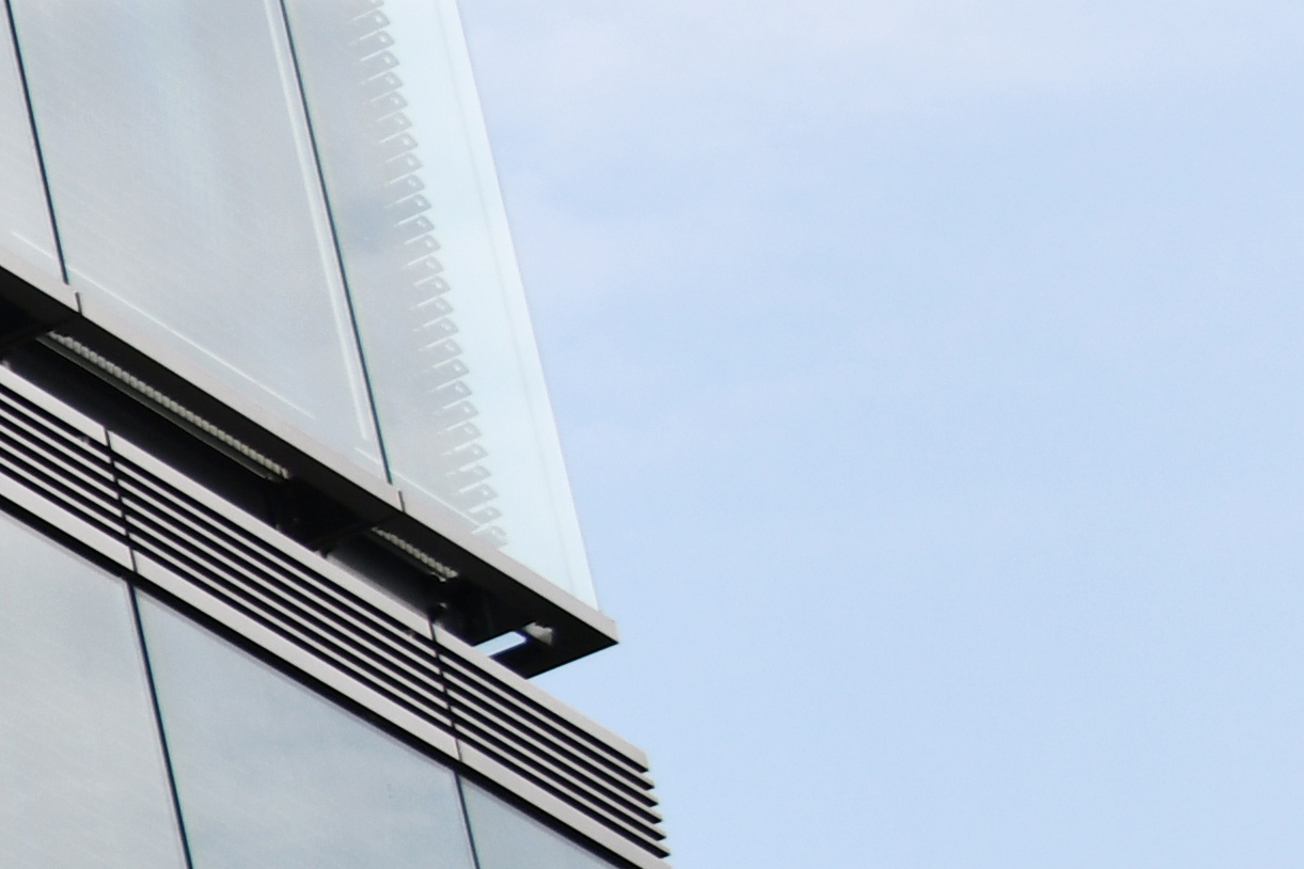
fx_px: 10286
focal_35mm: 284
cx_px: -2300
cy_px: 880
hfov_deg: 6.7
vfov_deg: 4.8
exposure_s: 1/500
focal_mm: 42
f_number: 7.1
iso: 125
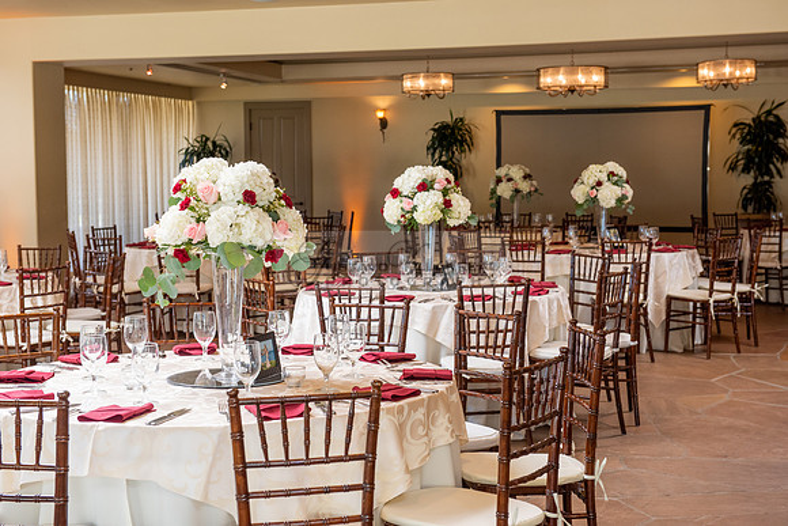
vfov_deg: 24.2
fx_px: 1226
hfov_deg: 35.6
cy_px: 263
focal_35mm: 56
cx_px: 394
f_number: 6.3
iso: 1000
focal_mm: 56
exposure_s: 1/80
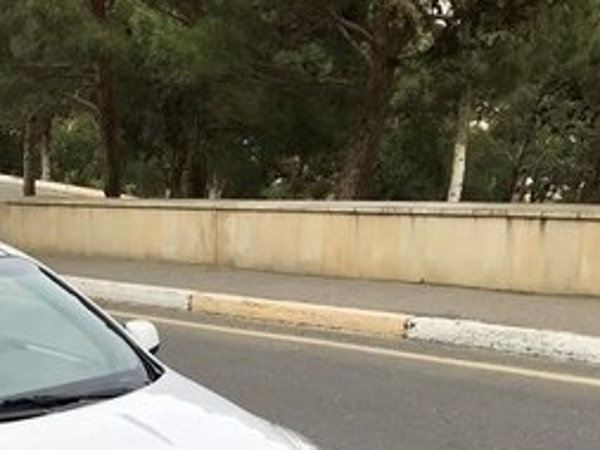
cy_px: 501
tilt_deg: -20.3
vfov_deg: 19.3
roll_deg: +0.7
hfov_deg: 26.3
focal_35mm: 73
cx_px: 138
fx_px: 1266
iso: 20
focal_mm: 3.99
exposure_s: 1/626
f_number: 1.8
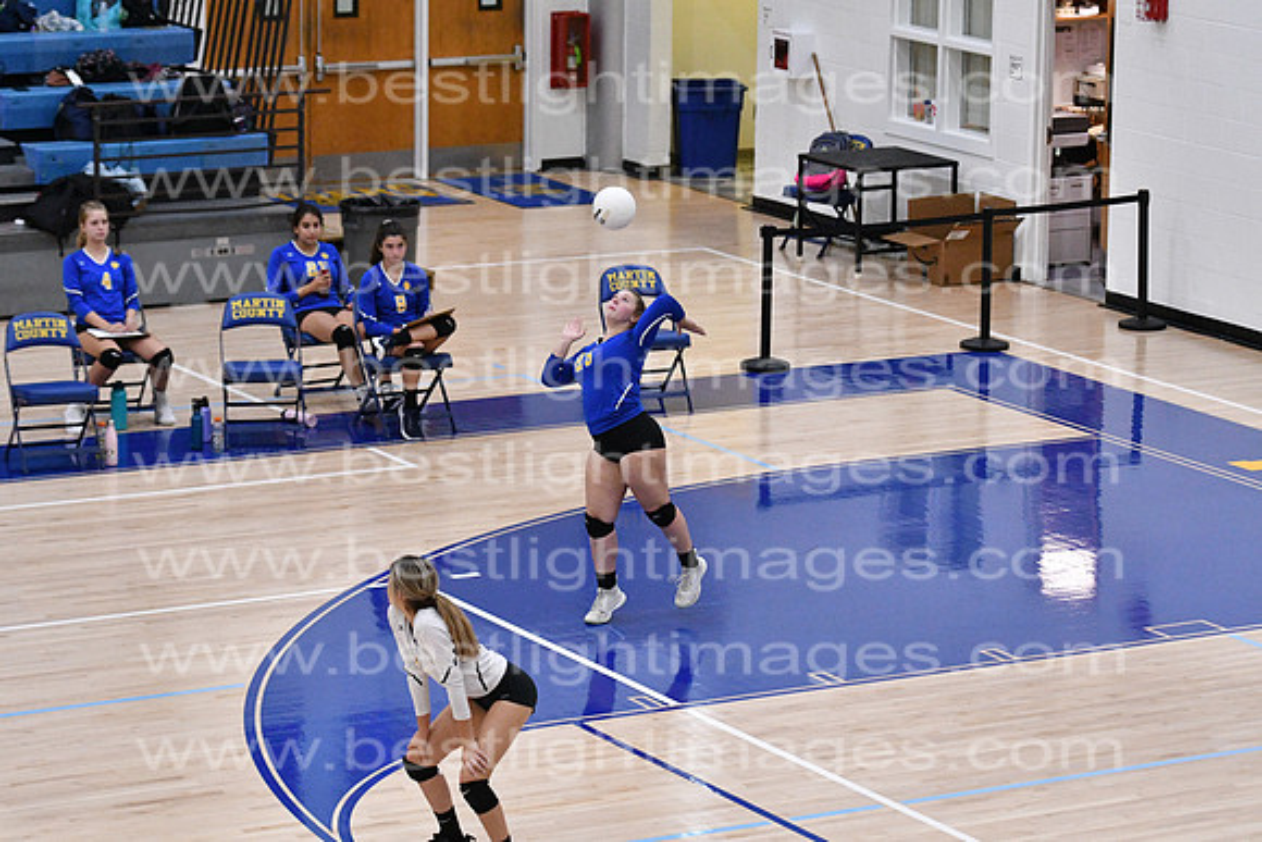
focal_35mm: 138
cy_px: 421
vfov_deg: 9.9
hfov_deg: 14.9
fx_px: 4839
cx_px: 631
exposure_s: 1/1250
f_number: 3.2
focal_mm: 92
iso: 6400
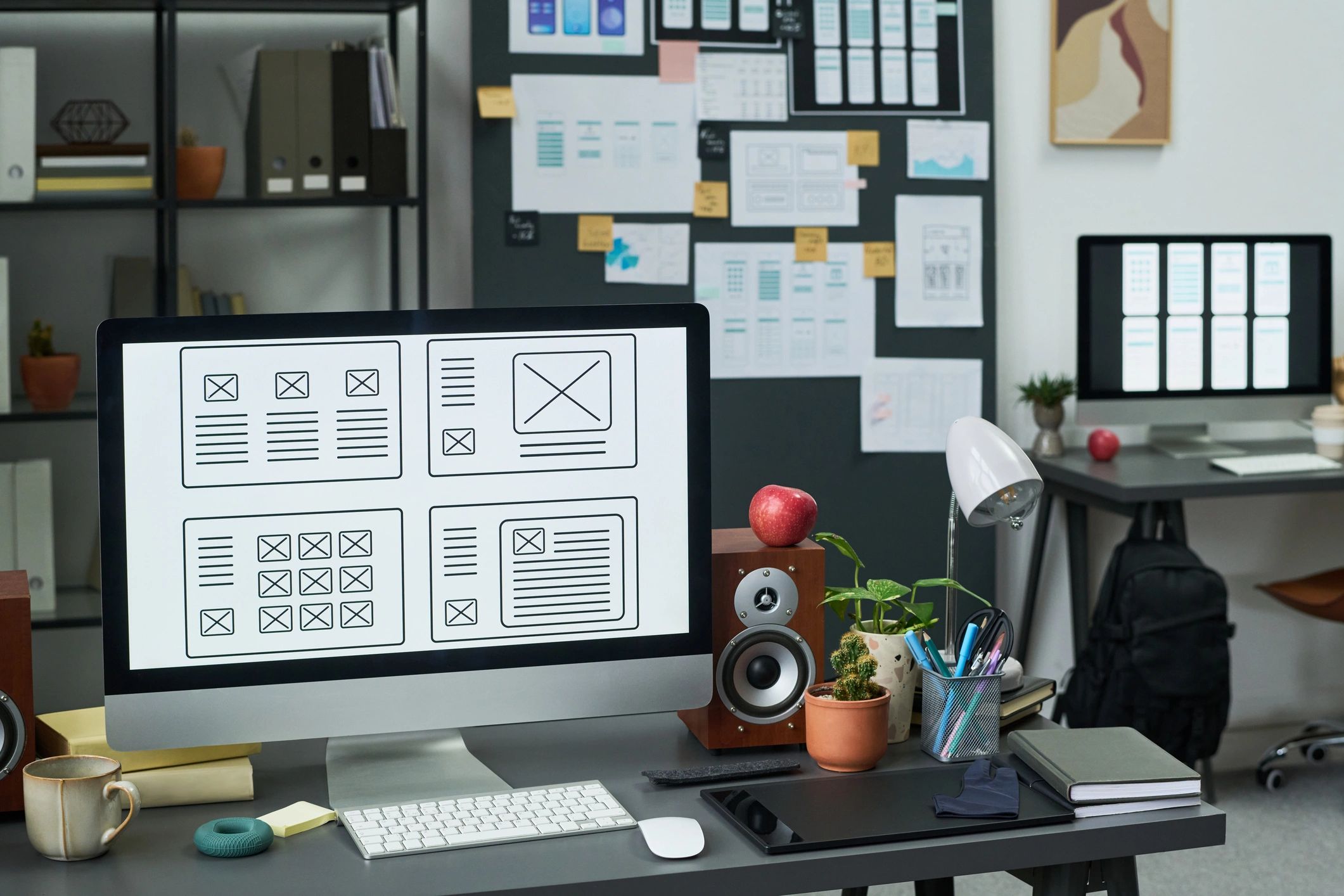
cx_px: 672
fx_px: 2165
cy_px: 448
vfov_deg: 23.4
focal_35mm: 58
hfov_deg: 34.5
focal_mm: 58
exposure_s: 1/60
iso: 800
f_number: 4.5
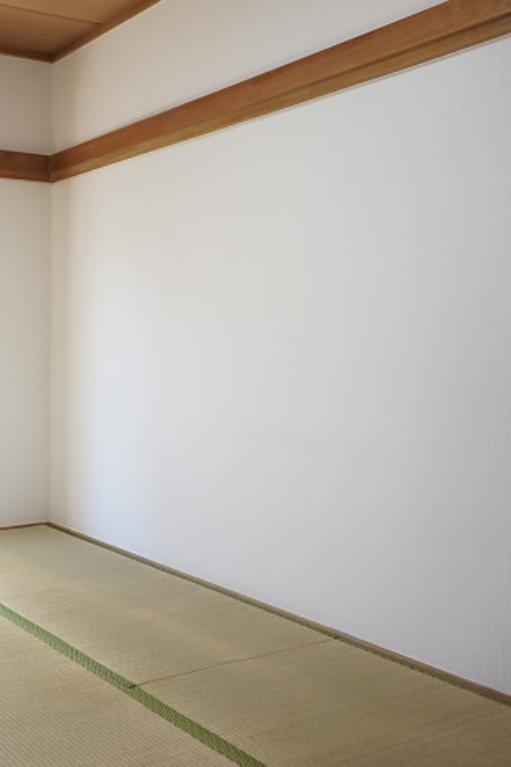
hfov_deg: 31.7
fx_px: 788
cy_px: 390
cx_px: -56
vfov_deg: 51.9
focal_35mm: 37
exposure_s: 1/160
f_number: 4
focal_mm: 16
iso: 1000
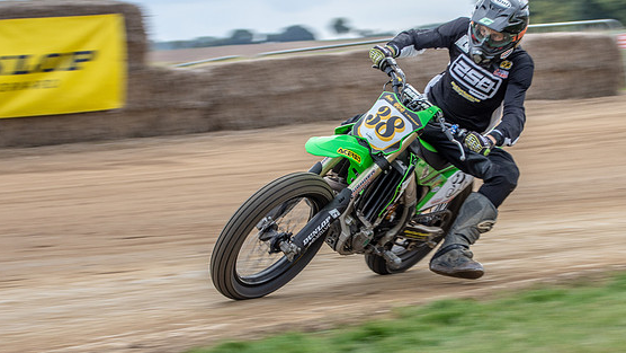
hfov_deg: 12.1
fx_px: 2955
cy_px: 125
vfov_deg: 6.8
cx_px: 376
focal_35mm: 178
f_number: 8
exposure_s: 1/125
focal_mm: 82
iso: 320
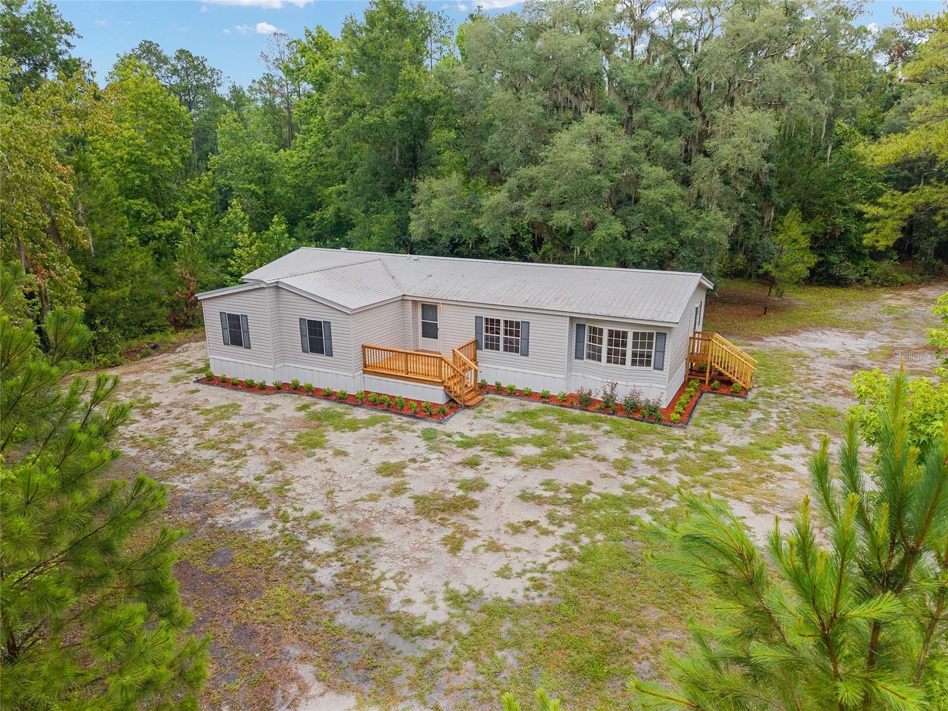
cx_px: 474
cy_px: 356
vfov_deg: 56.8
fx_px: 657
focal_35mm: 24
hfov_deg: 71.6
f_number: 1.8
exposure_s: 1/500
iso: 100
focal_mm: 8.67
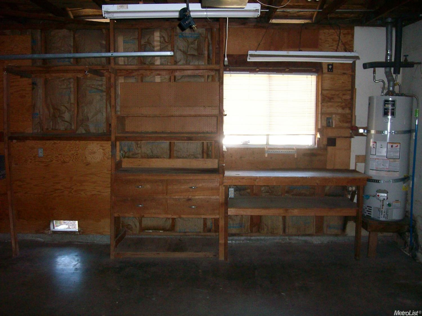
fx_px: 427
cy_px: 158
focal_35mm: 35
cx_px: 211
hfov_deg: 52.6
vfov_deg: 40.7
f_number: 2.8
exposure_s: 1/40
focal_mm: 5.8
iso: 238
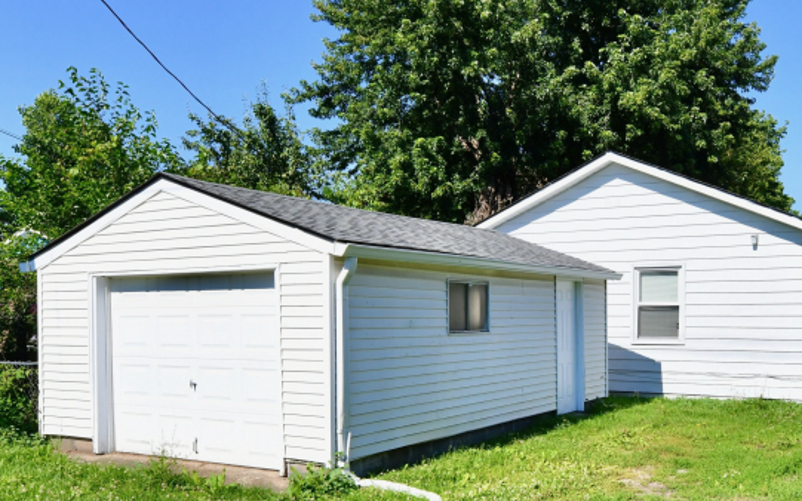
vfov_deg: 50.8
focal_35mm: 24
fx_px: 525
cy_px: 293
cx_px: 480
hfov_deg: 74.0
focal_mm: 17
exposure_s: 1/640
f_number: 13
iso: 640
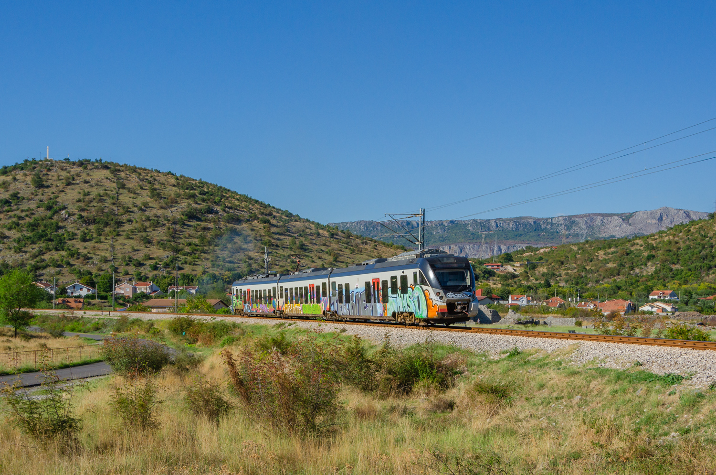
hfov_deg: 49.6
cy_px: 238
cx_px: 358
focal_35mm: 39
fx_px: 774
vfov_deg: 34.1
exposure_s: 1/640
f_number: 10
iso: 200
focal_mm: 26
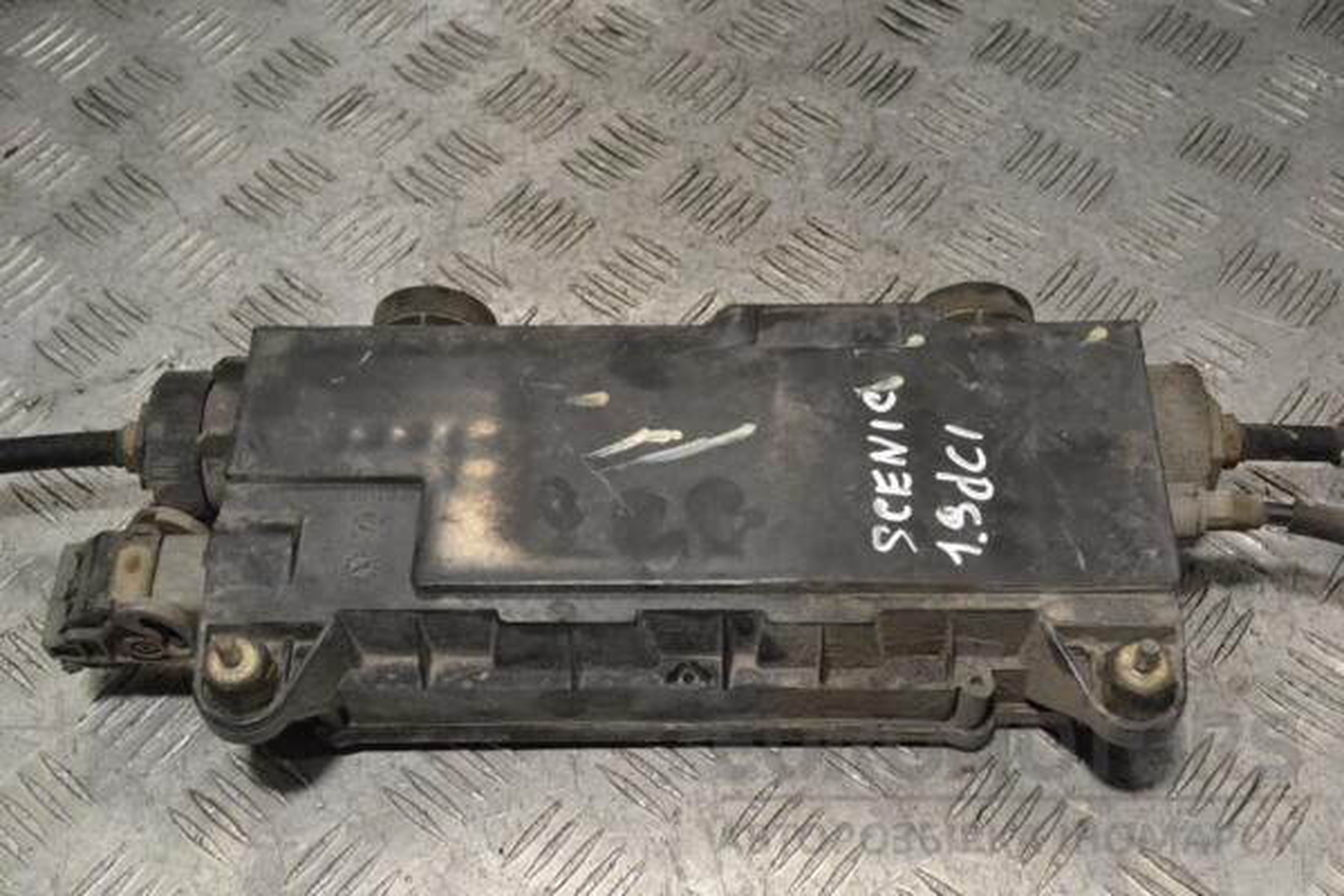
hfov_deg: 41.1
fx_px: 1792
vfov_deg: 28.1
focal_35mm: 48
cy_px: 448
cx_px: 672
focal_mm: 32
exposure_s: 1/320
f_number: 9
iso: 3200
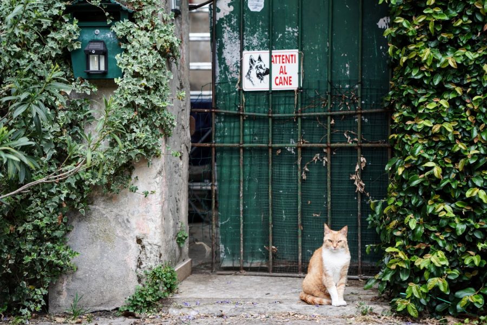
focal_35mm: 85
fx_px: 1150
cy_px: 162
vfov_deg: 16.1
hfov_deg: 23.9
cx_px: 244
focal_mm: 85
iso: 200
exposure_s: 1/40
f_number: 2.8
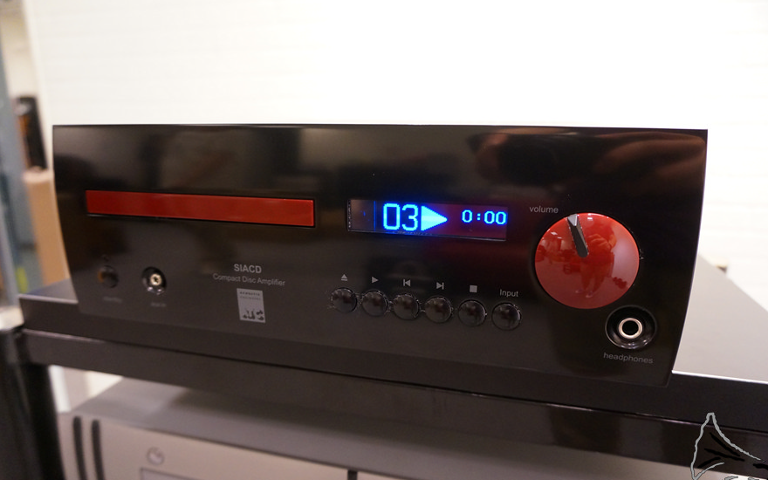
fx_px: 523
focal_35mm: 25
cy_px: 258
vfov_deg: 49.2
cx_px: 385
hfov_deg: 72.5
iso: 1600
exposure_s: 1/40
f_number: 3.5
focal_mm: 16
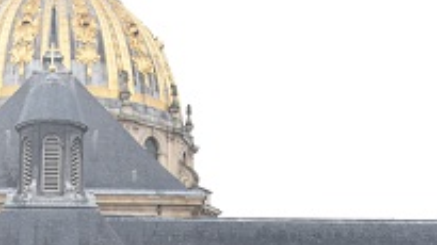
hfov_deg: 12.4
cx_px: 49
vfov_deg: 6.8
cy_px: 487
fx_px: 1992
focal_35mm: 172
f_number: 5.6
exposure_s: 1/125
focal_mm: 28
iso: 500
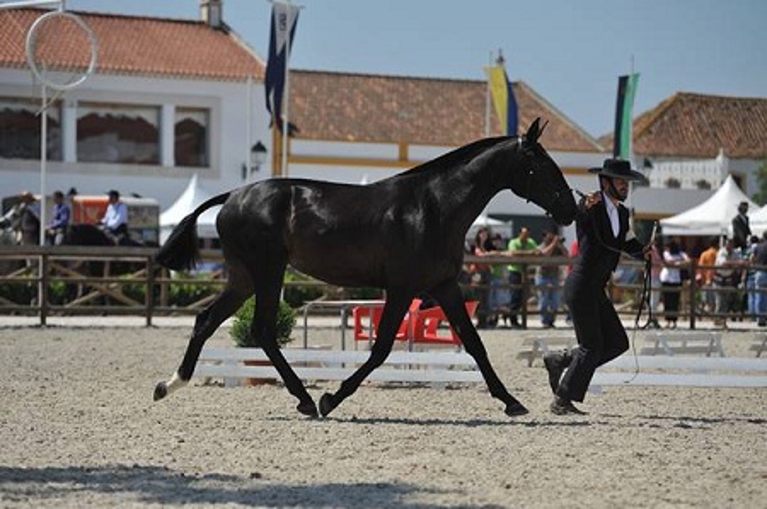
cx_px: 384
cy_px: 254
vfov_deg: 10.1
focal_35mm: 135
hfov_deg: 15.2
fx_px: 2873
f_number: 4.5
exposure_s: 1/2500
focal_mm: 135
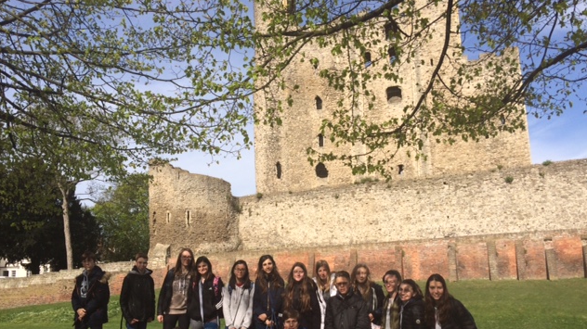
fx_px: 498
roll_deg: +3.8
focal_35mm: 32
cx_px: 293
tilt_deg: +8.0
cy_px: 213
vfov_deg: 36.3
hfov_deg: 61.0
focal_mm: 4.15
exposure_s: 1/2283
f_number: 2.2
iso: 32
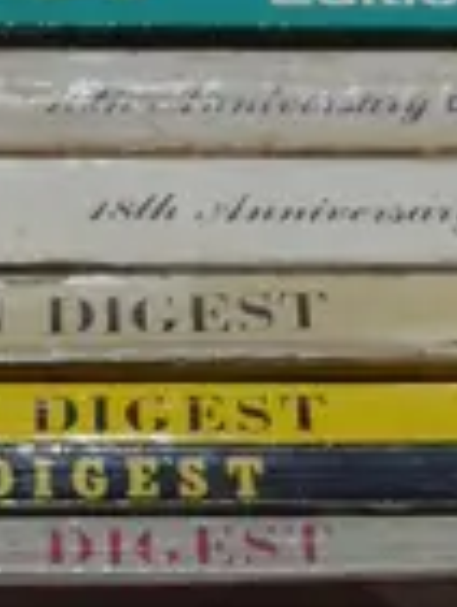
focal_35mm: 203
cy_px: 1003
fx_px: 3568
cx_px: 172
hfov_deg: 7.3
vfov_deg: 9.4
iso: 200
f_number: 4
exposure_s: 1/125
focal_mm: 14
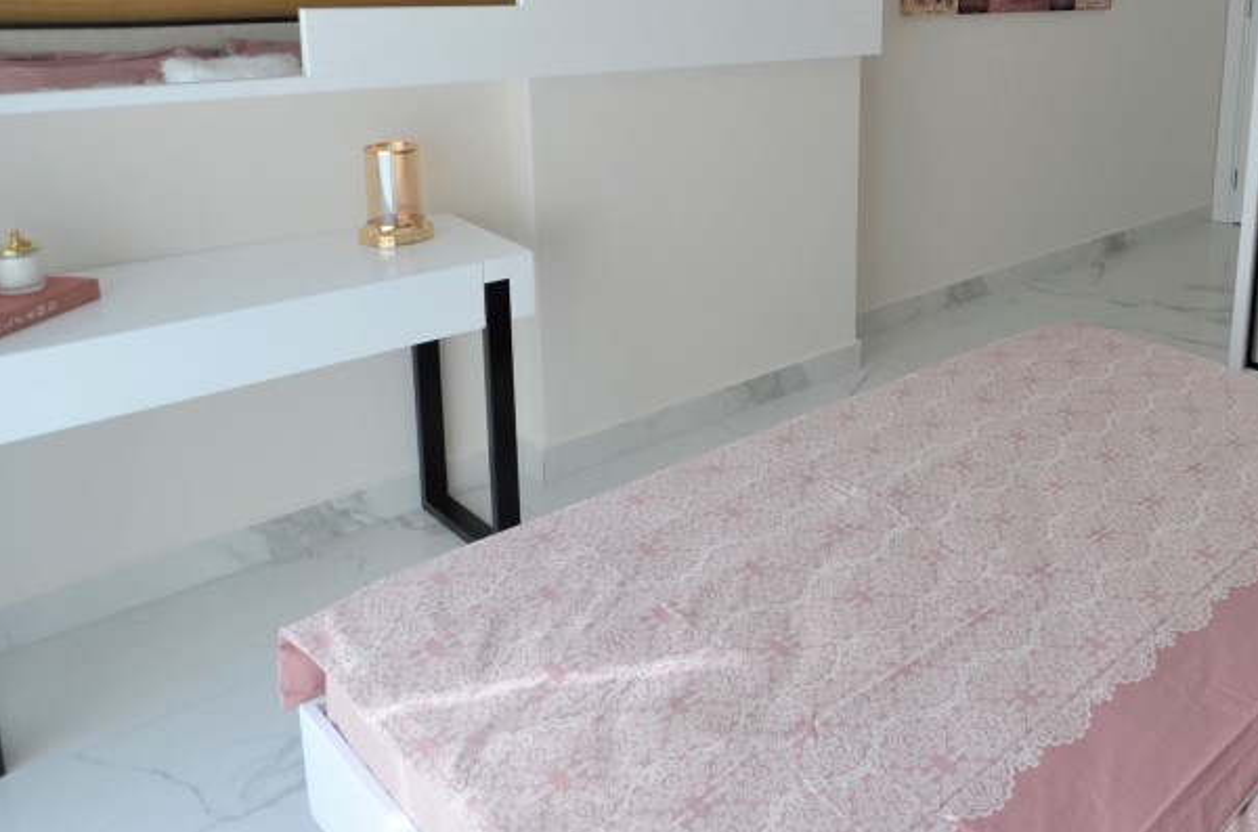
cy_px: 128
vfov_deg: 42.1
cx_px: 1180
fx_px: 1011
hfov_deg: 53.8
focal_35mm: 29
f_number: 5.6
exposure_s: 1/125
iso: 280
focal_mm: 10
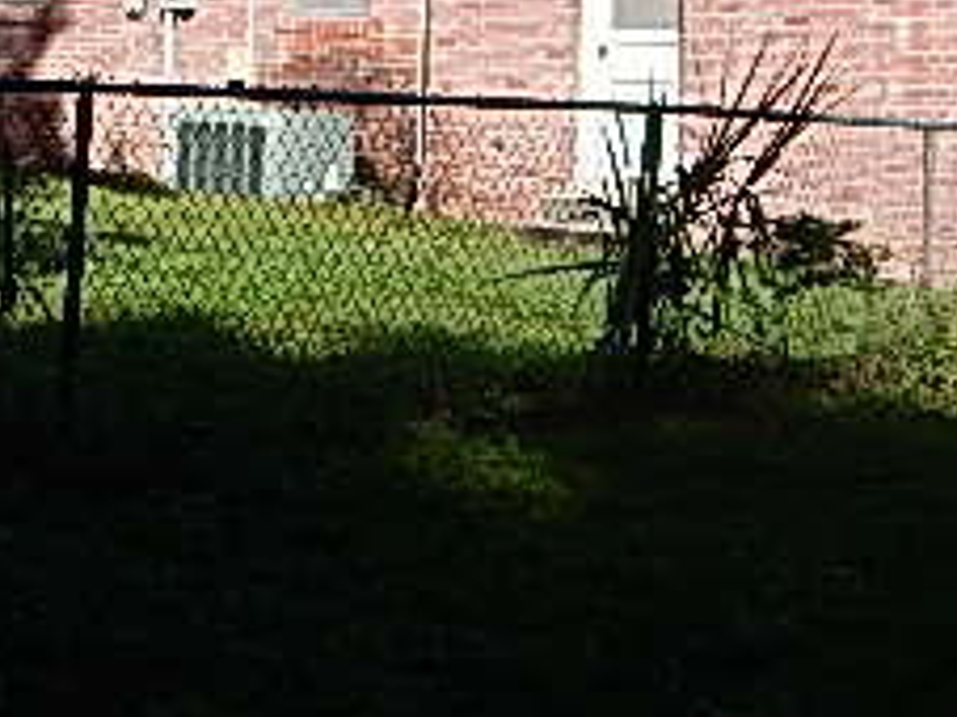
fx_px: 3979
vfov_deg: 10.1
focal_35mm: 144
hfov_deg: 13.6
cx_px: 46
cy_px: -152
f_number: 4.5
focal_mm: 9
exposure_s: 1/800
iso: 125
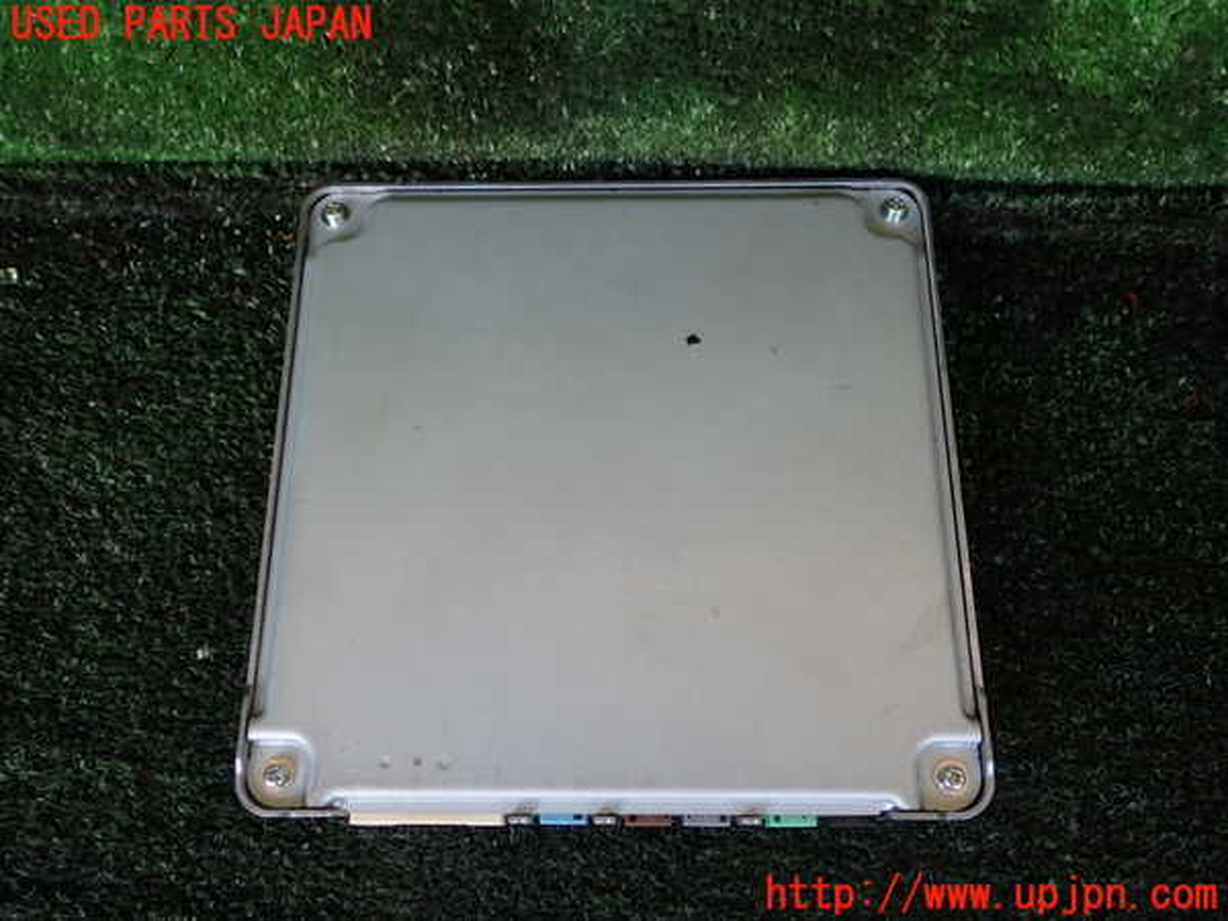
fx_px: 1064
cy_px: 460
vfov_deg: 46.8
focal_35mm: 30
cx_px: 614
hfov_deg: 60.0
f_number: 2.3
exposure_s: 1/60
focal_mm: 5.4
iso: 160
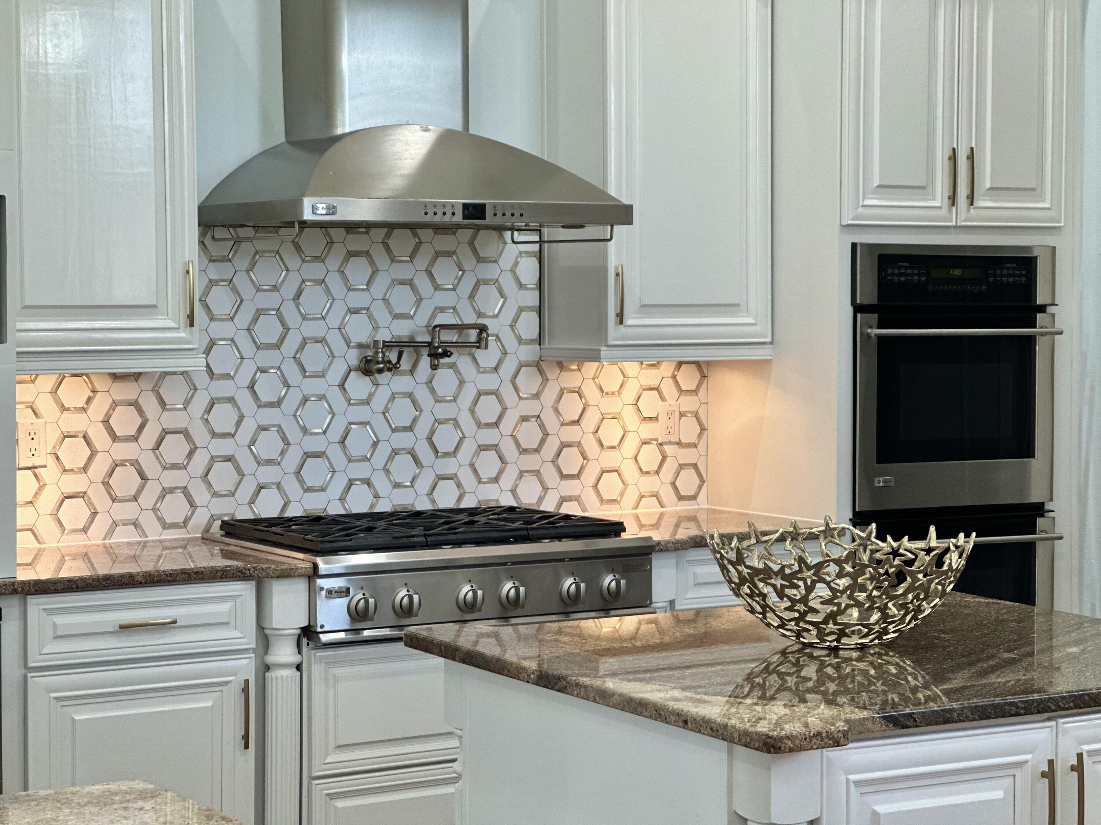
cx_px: 550
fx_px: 2449
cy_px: 412
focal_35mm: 77
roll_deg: +0.3
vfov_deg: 19.1
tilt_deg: -1.2
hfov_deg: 25.3
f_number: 2.8
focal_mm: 9
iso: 125
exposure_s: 1/40
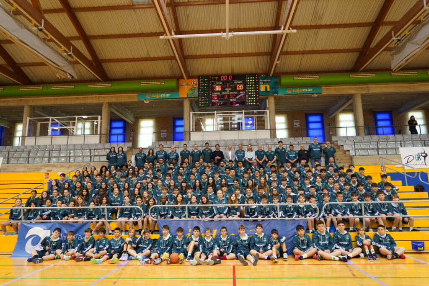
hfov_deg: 73.7
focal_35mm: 24
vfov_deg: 53.1
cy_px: 143
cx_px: 214
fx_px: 286
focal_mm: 24
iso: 1250
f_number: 4
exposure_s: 1/160
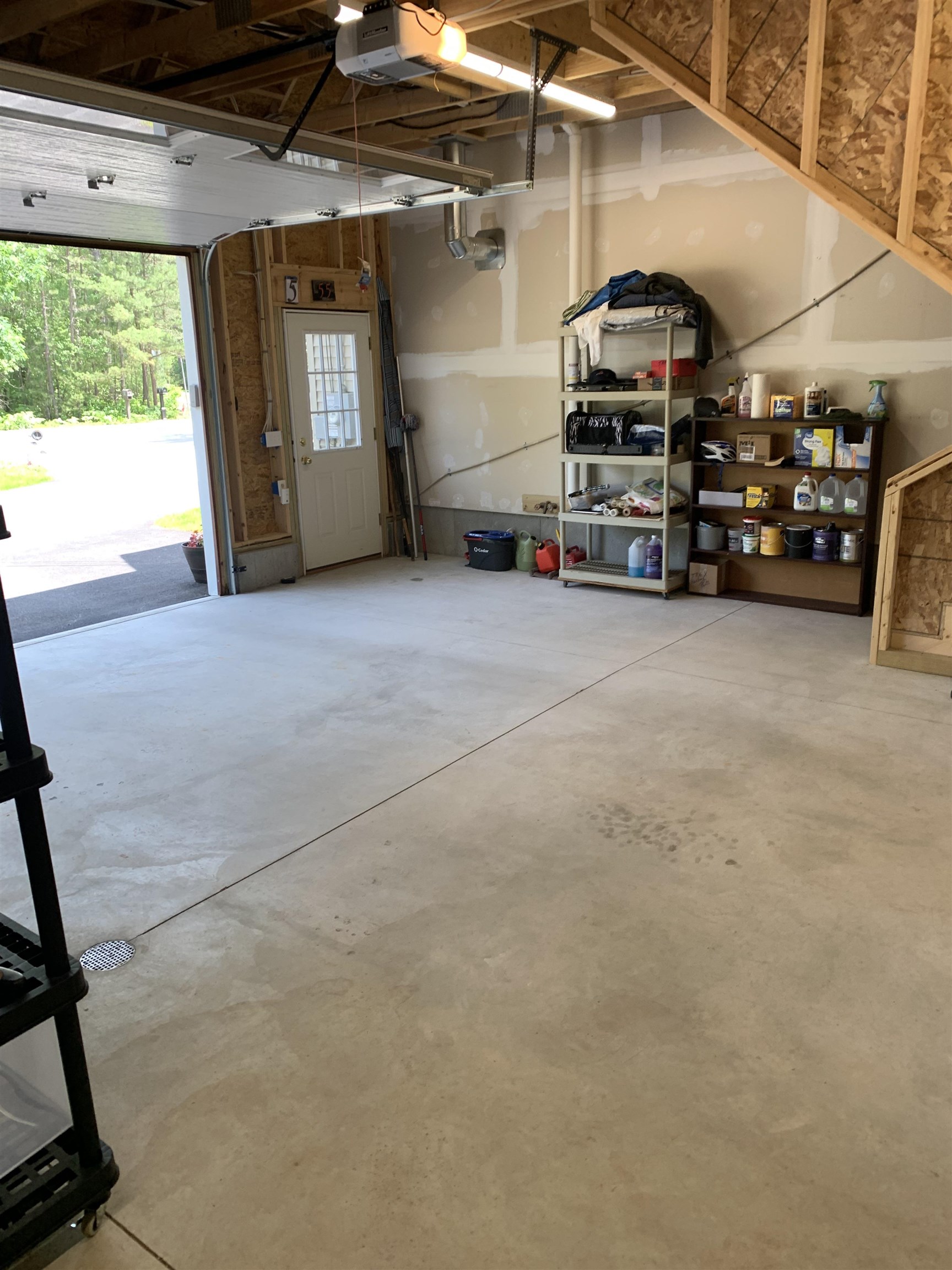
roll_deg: -0.4
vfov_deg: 67.3
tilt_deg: -20.5
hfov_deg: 53.1
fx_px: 953
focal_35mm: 26
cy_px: 635
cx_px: 476
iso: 50
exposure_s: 1/121
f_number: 1.8
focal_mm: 4.25
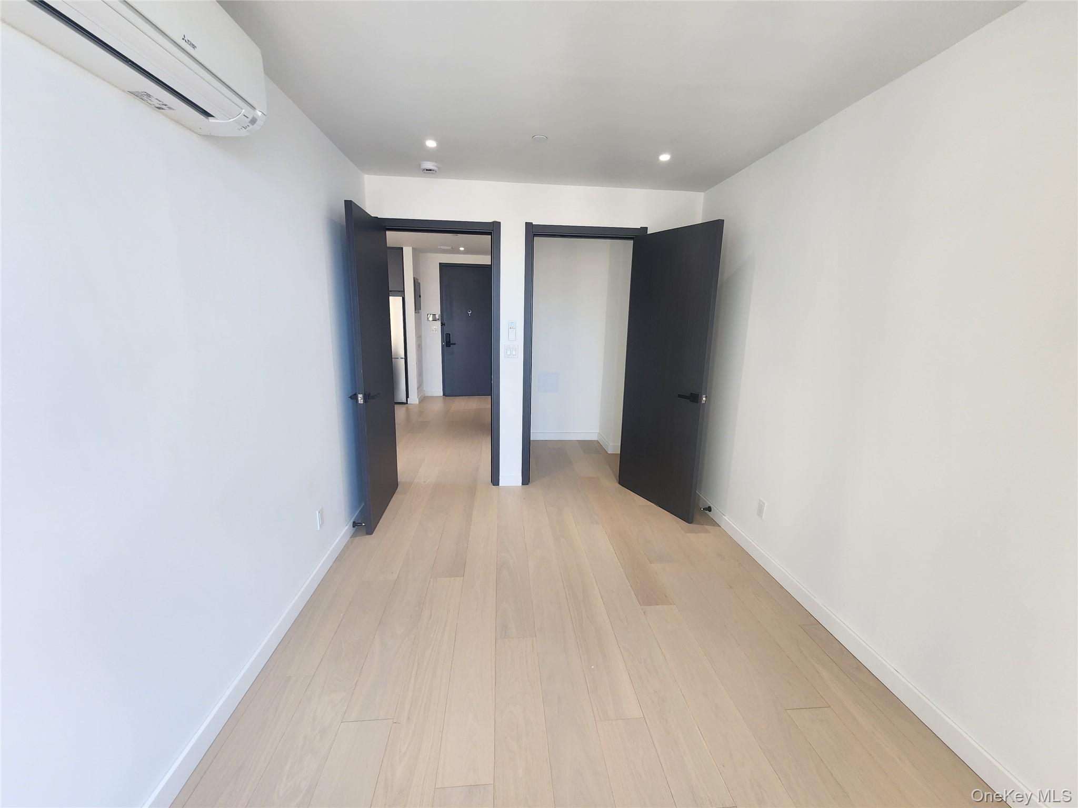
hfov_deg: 106.2
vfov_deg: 89.9
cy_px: 404
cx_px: 539
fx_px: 405
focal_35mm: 13
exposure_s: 1/60
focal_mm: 2.2
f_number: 2.2
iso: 80
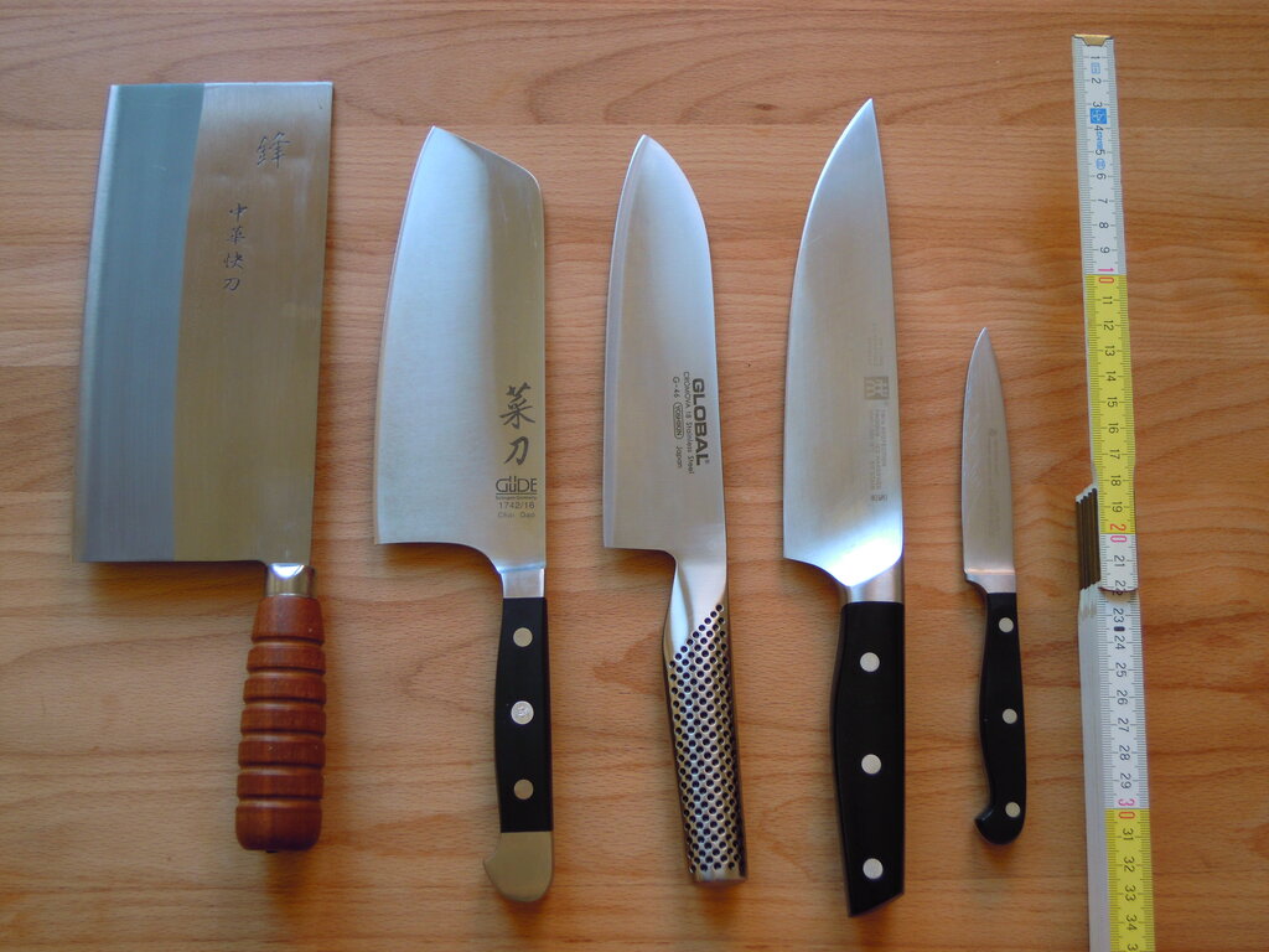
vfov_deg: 35.1
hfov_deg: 45.8
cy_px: 476
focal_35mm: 41
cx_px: 634
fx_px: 1503
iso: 100
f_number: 3.2
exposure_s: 1/40
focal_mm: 7.3
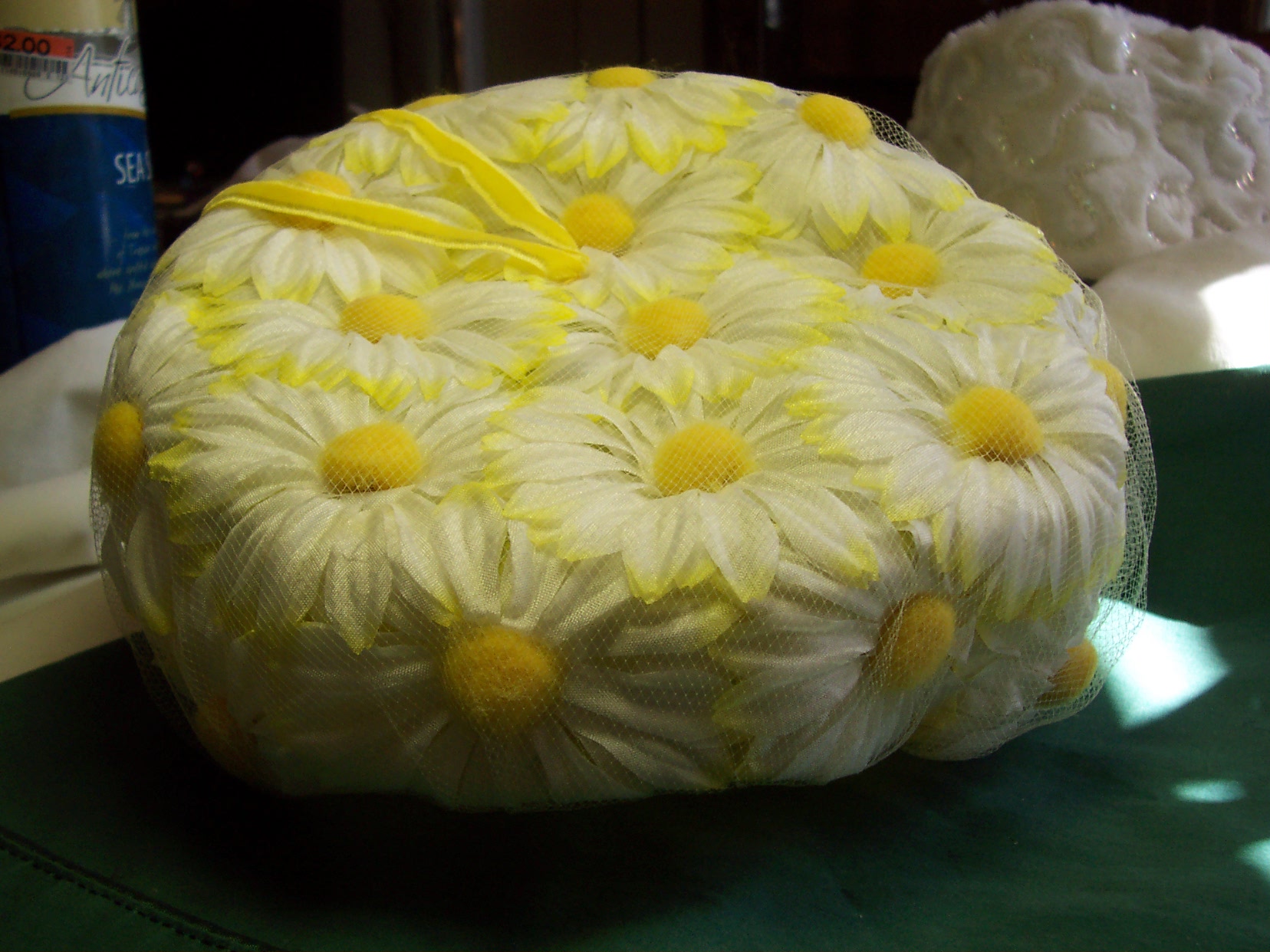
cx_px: 635
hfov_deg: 50.1
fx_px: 1357
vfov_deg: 38.7
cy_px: 476
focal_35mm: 37
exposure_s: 1/180
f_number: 2.8
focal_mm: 5.6
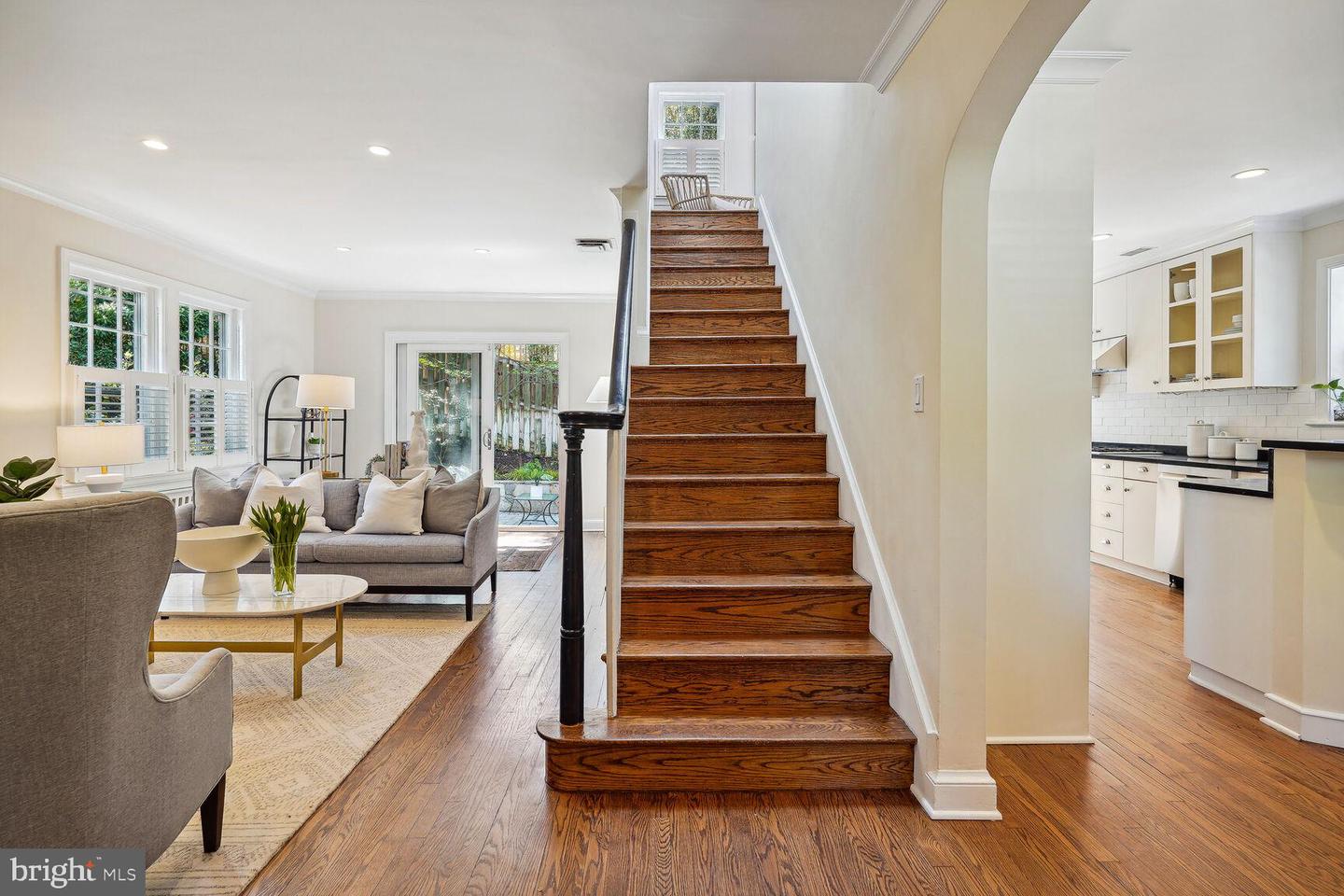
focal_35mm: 18
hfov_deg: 91.6
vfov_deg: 68.9
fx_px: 653
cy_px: 448
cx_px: 672
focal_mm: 17.5
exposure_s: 1/3.33
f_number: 8
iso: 200
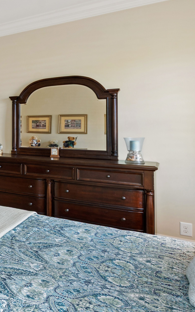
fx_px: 281
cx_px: -114
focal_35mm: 33
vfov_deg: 57.7
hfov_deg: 25.6
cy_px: 127
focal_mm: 10
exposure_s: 1/1.67
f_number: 8
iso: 100
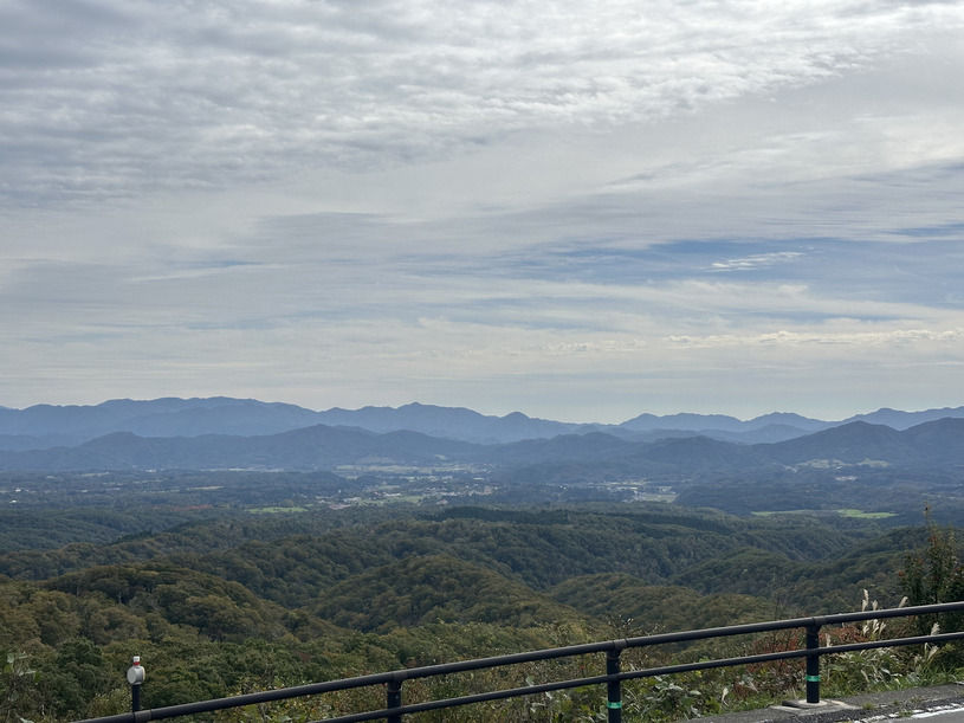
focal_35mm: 48
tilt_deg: +2.5
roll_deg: +0.5
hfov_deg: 39.7
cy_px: 362
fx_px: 1337
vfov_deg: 30.3
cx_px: 482
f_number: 1.78
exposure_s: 1/5556
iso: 64
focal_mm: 6.86
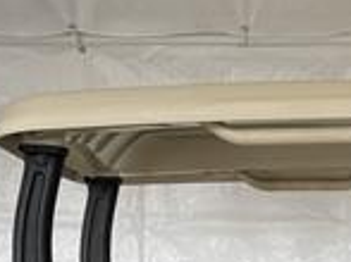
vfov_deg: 11.7
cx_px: 349
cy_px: 524
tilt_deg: -12.5
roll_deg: -0.2
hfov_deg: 17.1
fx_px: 1145
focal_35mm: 113
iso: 32
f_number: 1.6
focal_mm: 5.1
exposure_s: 1/134
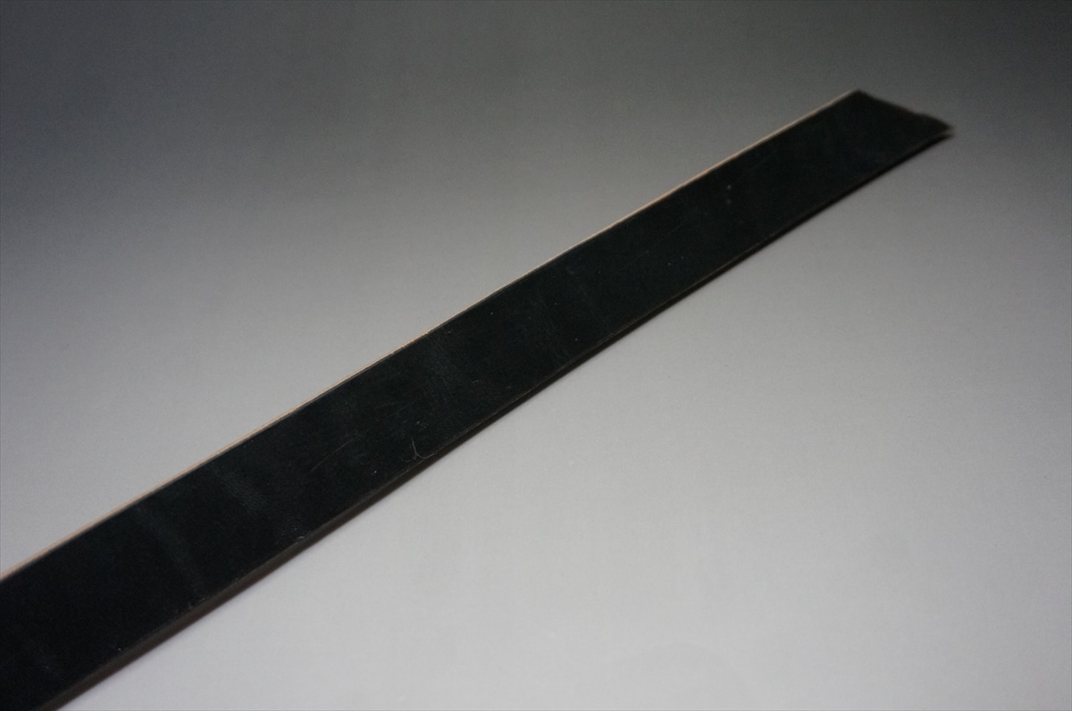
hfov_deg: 53.2
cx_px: 536
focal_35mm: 36
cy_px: 356
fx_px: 1070
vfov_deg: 36.8
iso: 2000
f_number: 4.5
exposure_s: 1/160
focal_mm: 24
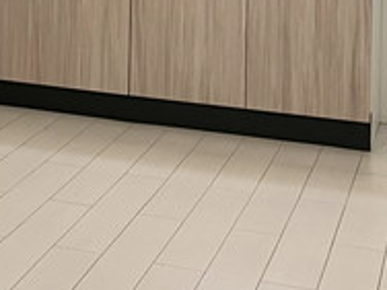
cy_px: -183
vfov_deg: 11.7
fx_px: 1330
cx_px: -206
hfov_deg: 15.2
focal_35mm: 119
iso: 64
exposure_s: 1/50
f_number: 1.8
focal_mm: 3.99
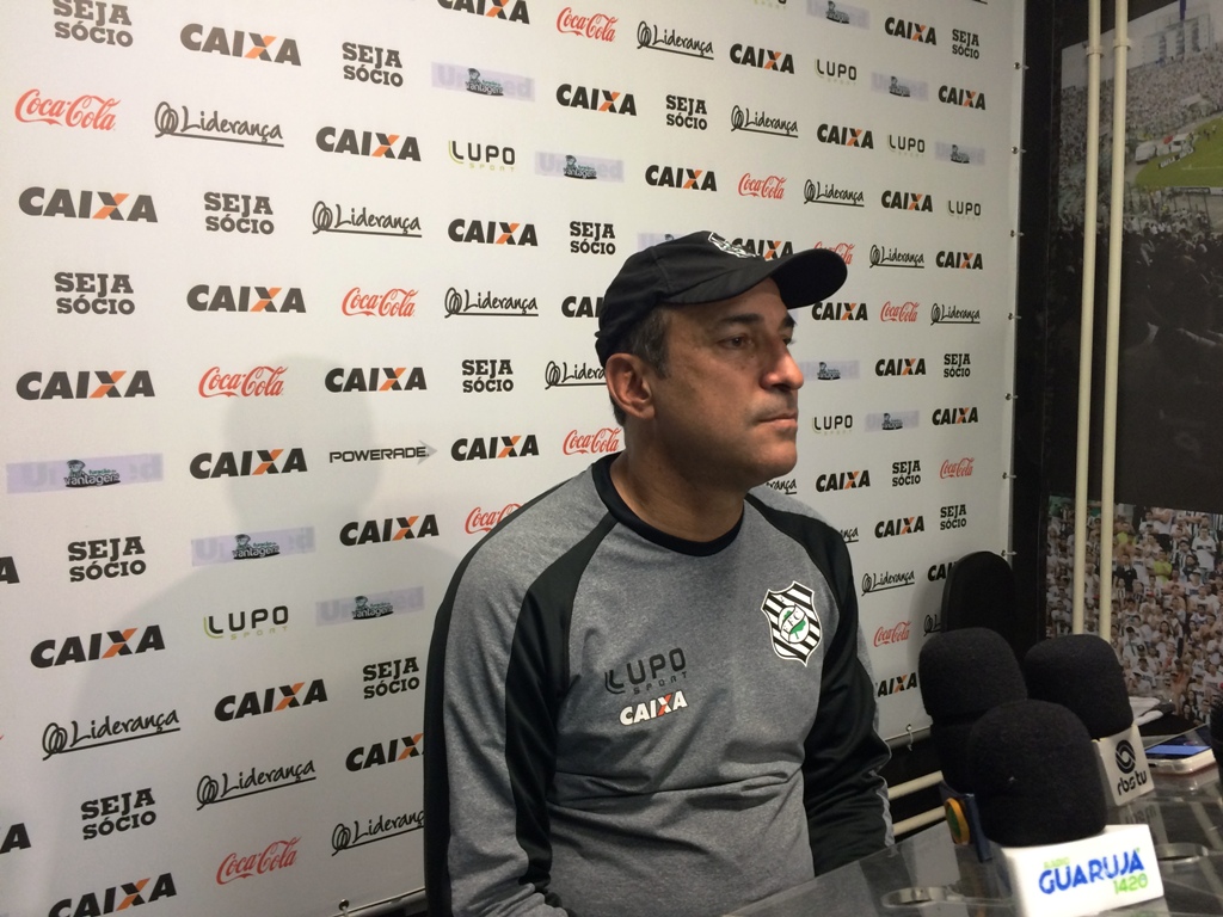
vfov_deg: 48.2
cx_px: 612
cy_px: 458
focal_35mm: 29
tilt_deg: -5.9
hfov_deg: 61.7
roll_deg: +0.3
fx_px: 1025
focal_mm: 4.15
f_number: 2.2
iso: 100
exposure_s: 1/30
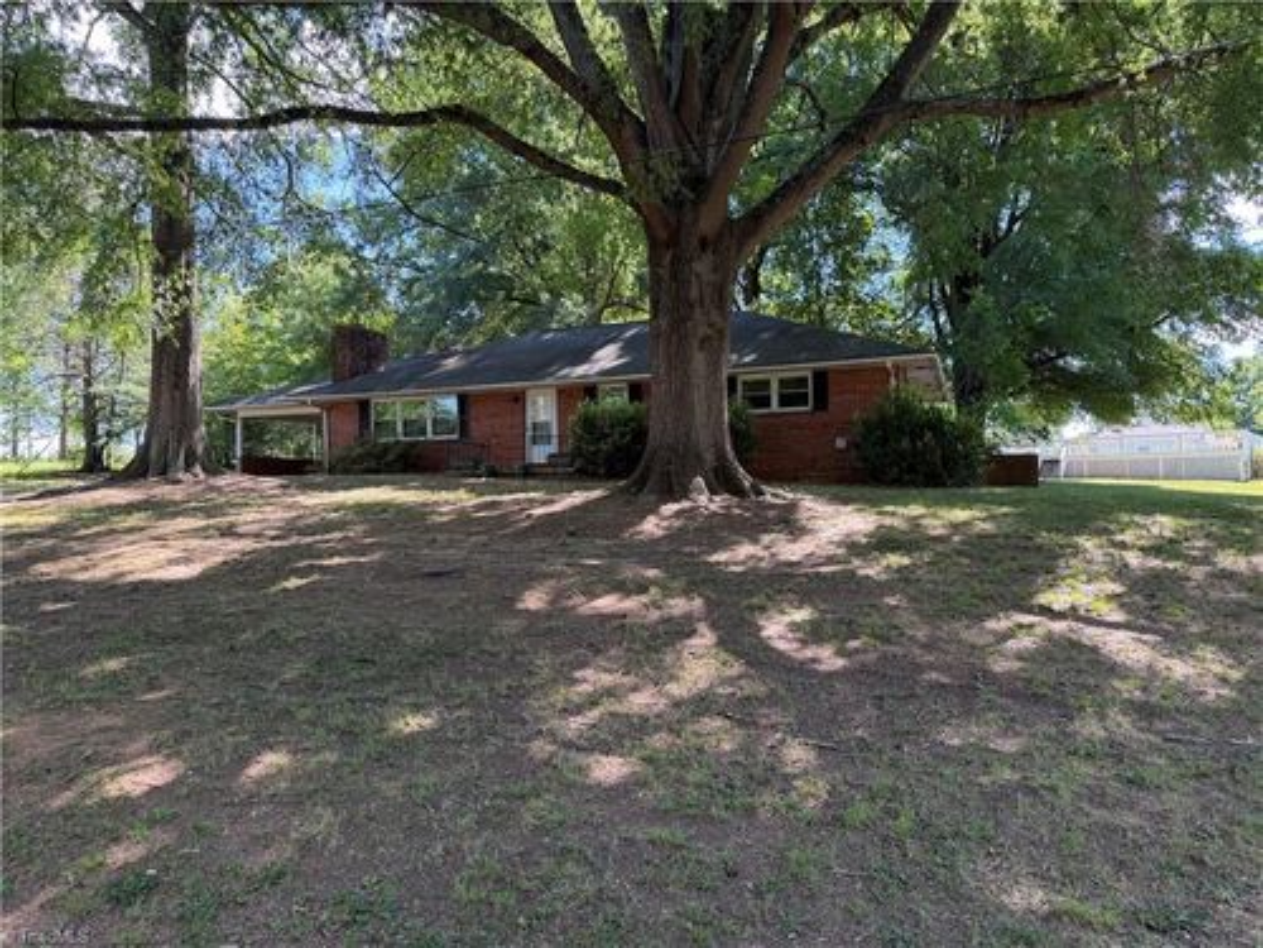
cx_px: 632
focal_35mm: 24
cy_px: 474
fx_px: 876
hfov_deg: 71.6
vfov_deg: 56.8
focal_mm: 6.76
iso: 80
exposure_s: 1/241
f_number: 1.78
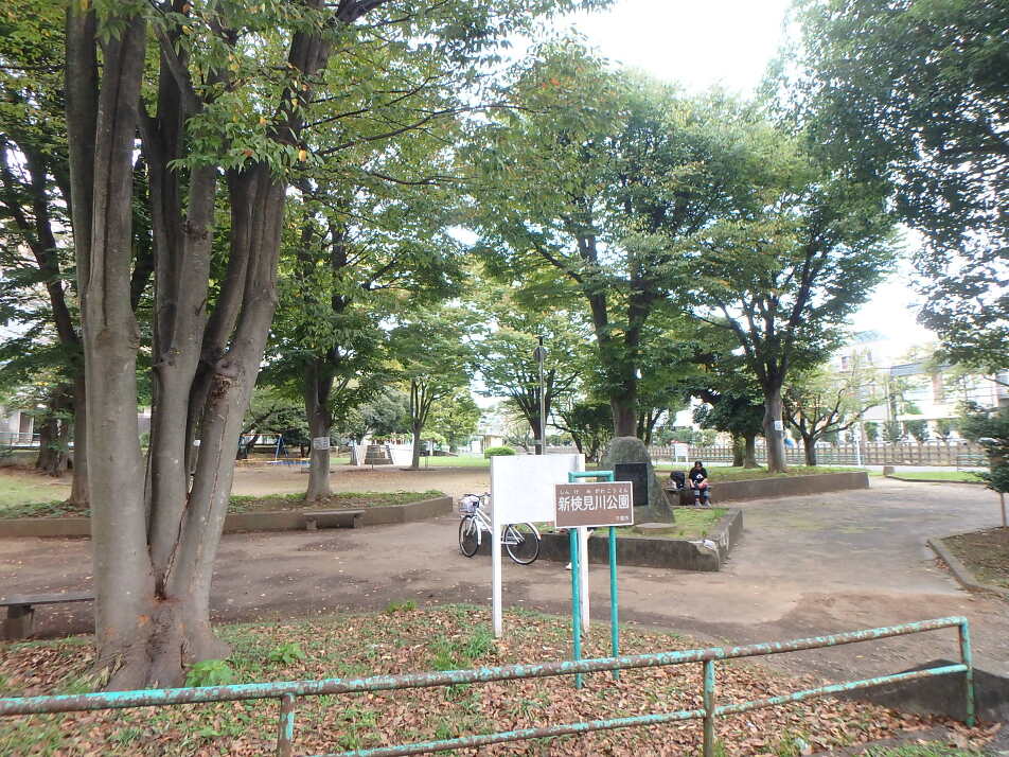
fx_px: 612
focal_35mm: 21
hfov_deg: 79.0
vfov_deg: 63.4
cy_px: 378
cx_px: 504
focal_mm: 3.7
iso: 200
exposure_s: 1/50
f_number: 3.5
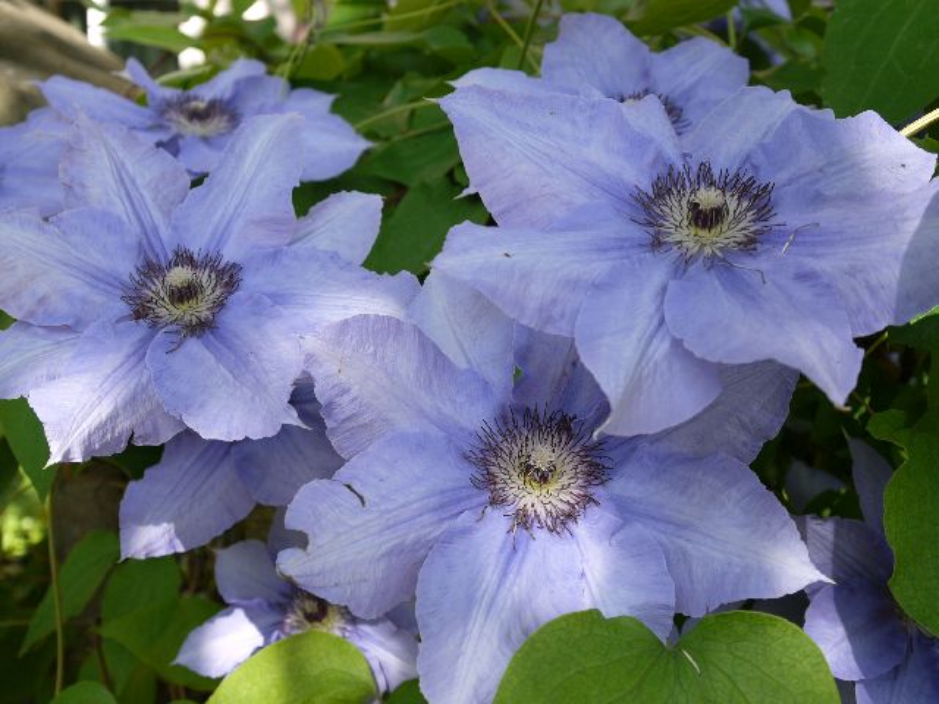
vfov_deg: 30.3
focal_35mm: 48
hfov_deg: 39.7
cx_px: 470
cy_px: 352
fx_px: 1302
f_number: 5
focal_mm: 24
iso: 100
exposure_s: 1/80
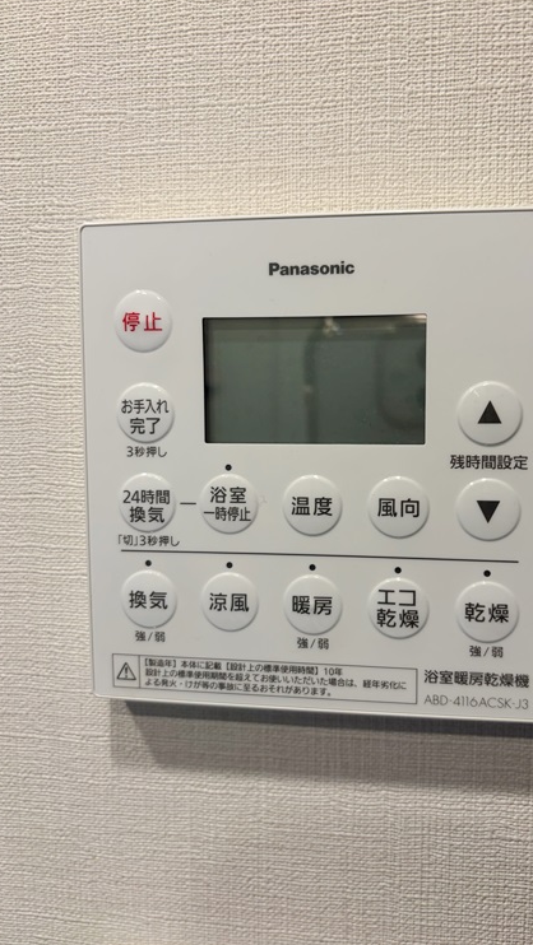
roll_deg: -0.8
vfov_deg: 66.0
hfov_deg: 40.0
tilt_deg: -6.2
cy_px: 465
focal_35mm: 29
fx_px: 728
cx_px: 326
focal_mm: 5.96
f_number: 1.6
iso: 64
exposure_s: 1/100
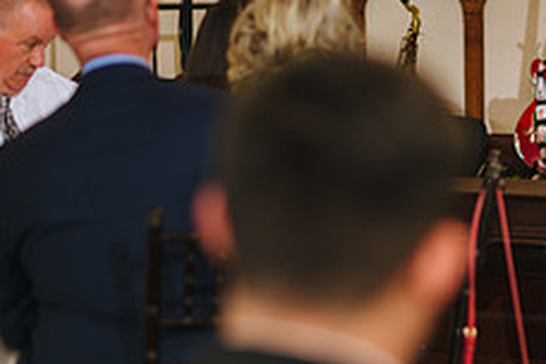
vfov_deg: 6.4
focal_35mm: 216
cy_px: 188
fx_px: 3276
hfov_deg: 9.4
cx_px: 673
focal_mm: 85
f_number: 2.5
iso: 320
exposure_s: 1/160
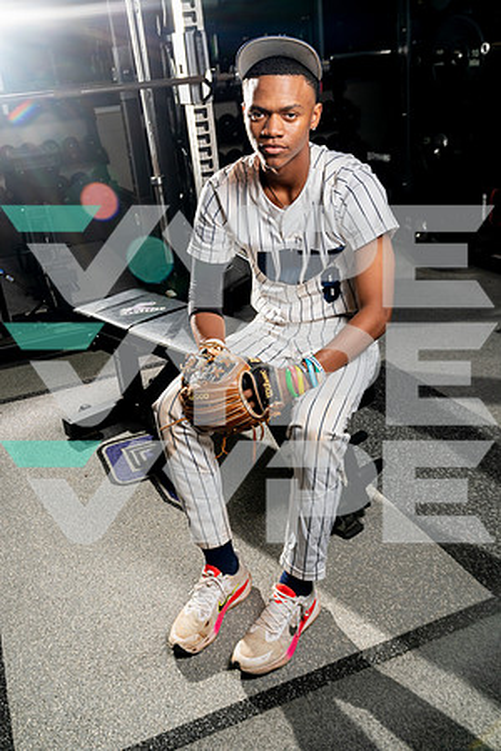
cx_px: 250
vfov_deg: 57.2
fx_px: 689
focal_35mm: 33
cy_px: 376
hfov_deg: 40.0
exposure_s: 1/200
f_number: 5.6
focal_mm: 33
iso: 160
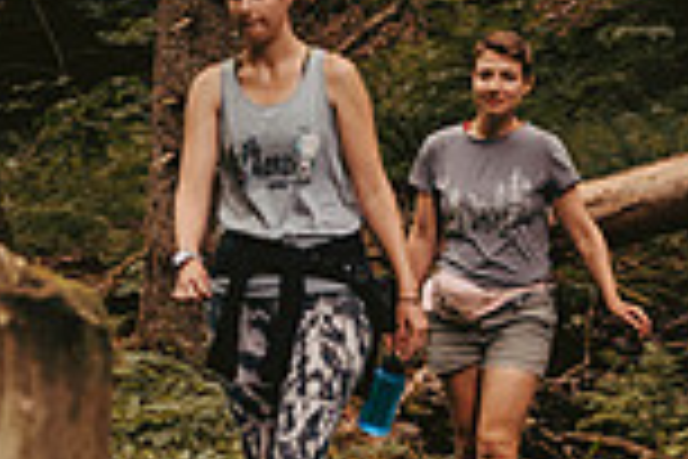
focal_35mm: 209
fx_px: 3994
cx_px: 297
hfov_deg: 9.8
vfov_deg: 6.6
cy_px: 151
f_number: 2.8
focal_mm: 55
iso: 1000
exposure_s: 1/160
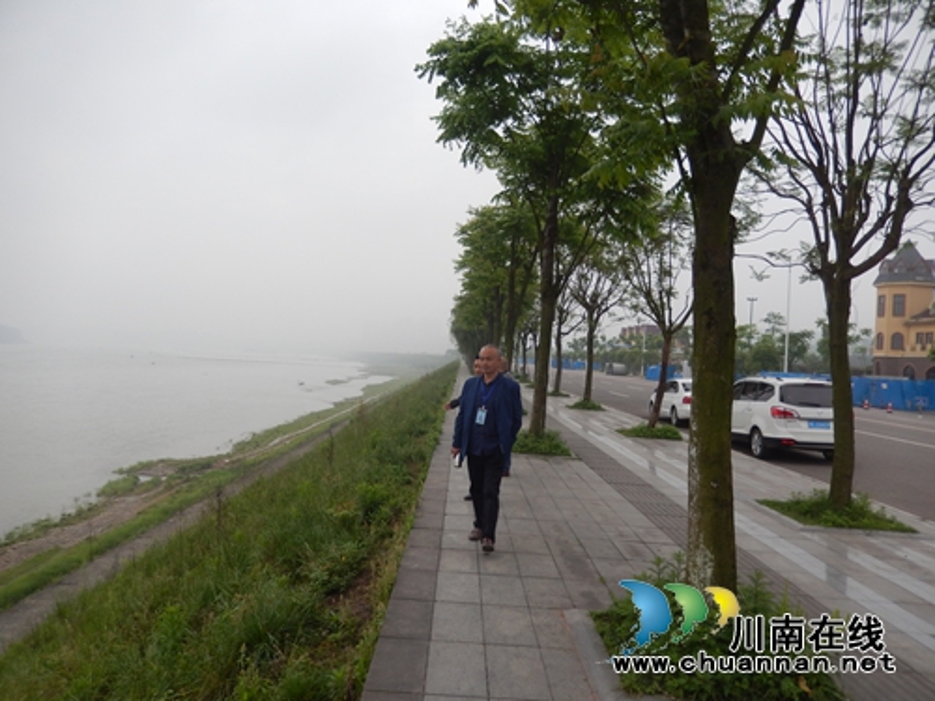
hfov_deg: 69.4
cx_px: 468
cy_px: 350
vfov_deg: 54.9
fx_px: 675
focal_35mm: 25
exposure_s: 1/400
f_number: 3.4
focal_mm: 4.5
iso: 125
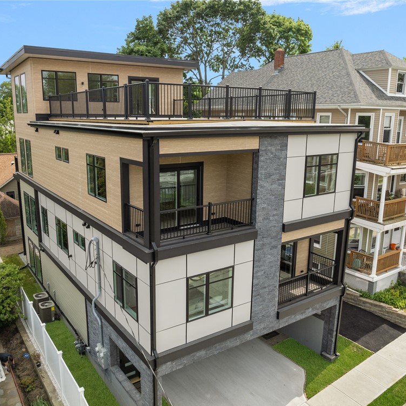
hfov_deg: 55.6
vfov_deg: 55.6
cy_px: 207
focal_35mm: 29
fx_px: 385
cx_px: 190
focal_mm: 12.29
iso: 200
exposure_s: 1/240
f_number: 5.6
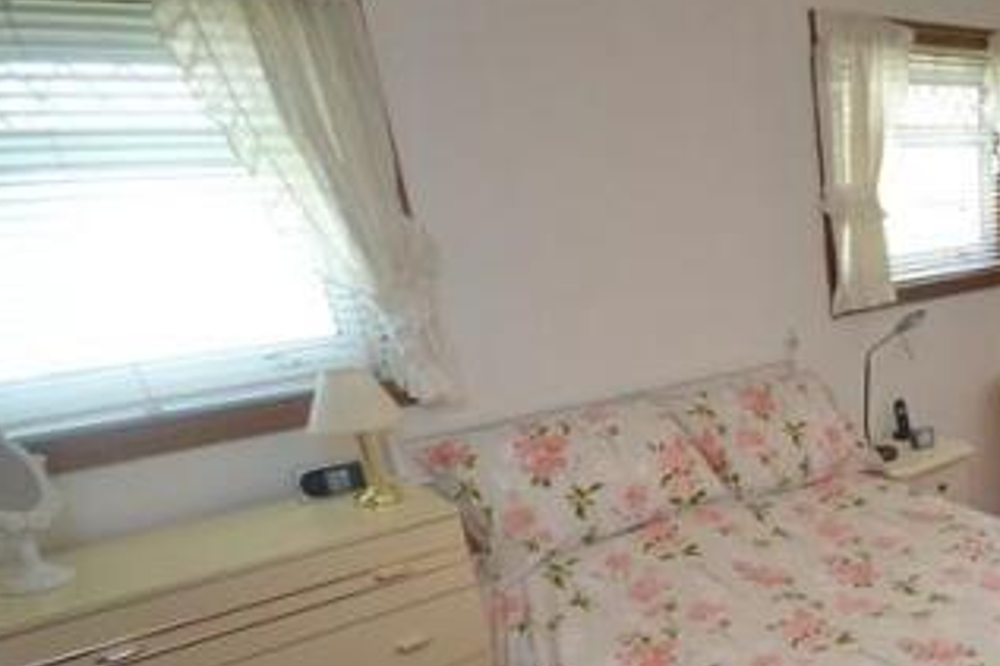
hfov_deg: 52.6
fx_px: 861
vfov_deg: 39.9
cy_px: 570
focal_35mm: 31
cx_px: 909
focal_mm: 10
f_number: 4
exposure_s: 1/60
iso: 400
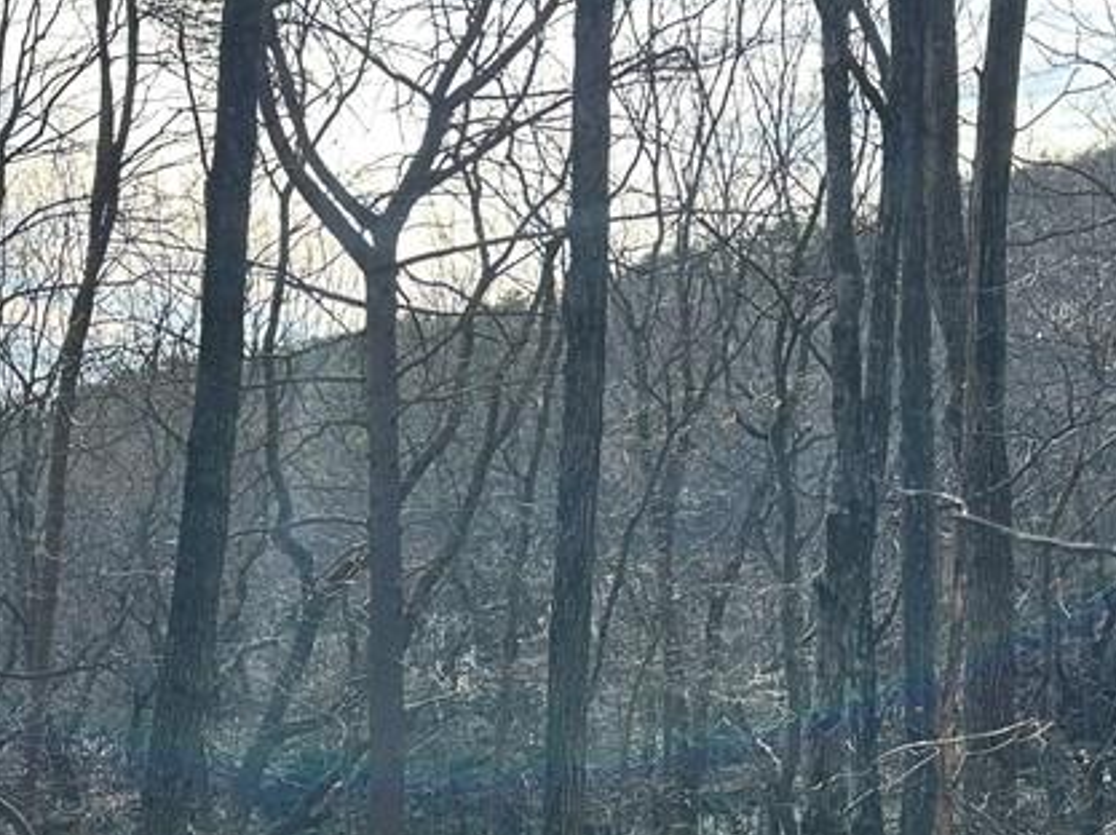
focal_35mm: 59
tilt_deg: -6.7
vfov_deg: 24.4
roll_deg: -1.4
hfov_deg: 32.7
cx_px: 538
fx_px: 1900
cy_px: 664
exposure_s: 1/1453
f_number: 1.78
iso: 80
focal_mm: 6.86
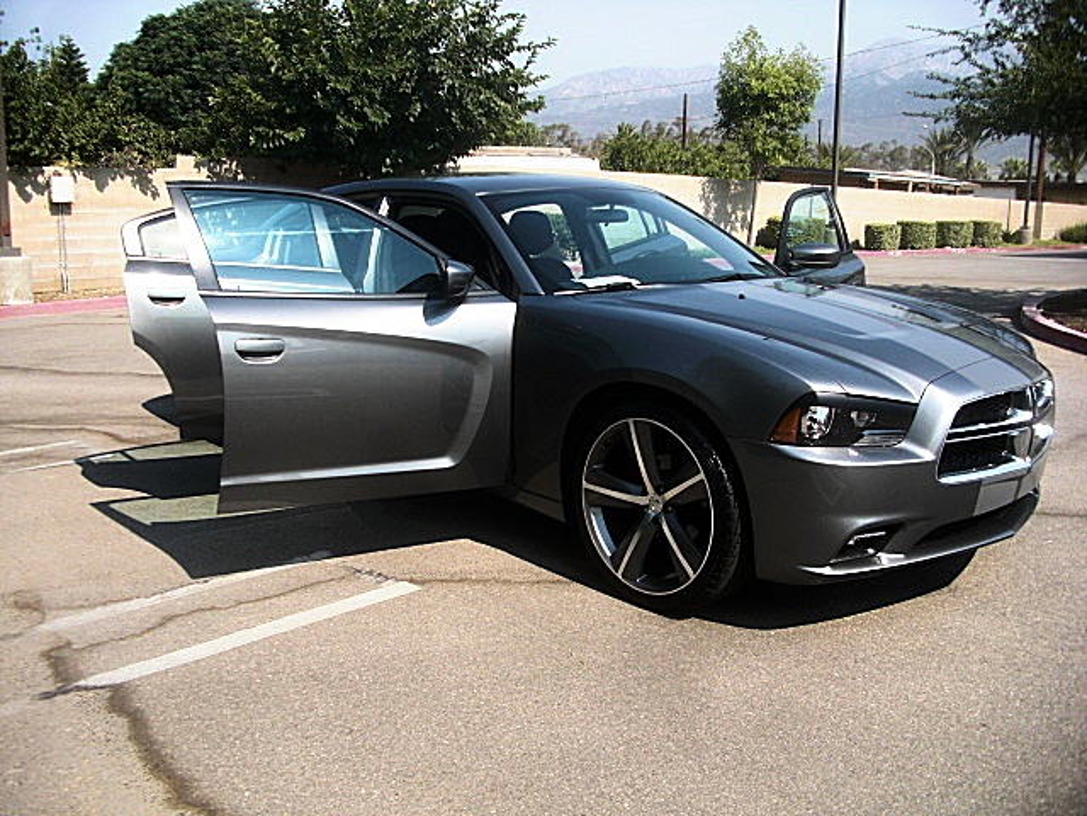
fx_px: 1130
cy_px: 408
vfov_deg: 39.7
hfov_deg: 51.4
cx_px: 544
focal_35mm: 36
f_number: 2.8
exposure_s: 1/640
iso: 50
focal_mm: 6.3
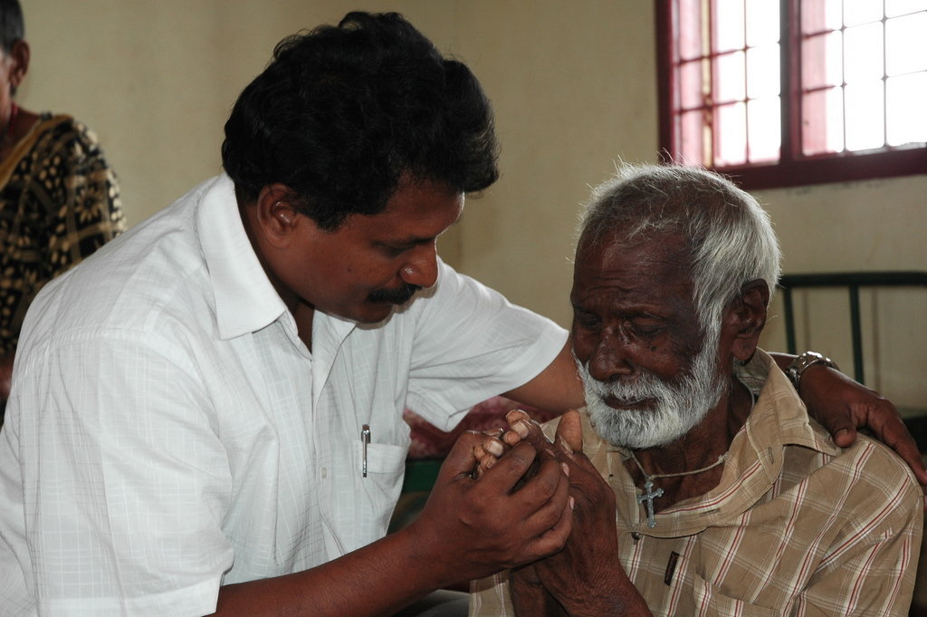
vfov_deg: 18.9
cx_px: 464
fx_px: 1852
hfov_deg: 28.1
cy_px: 308
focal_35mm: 72
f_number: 5
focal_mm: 48
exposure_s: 1/60
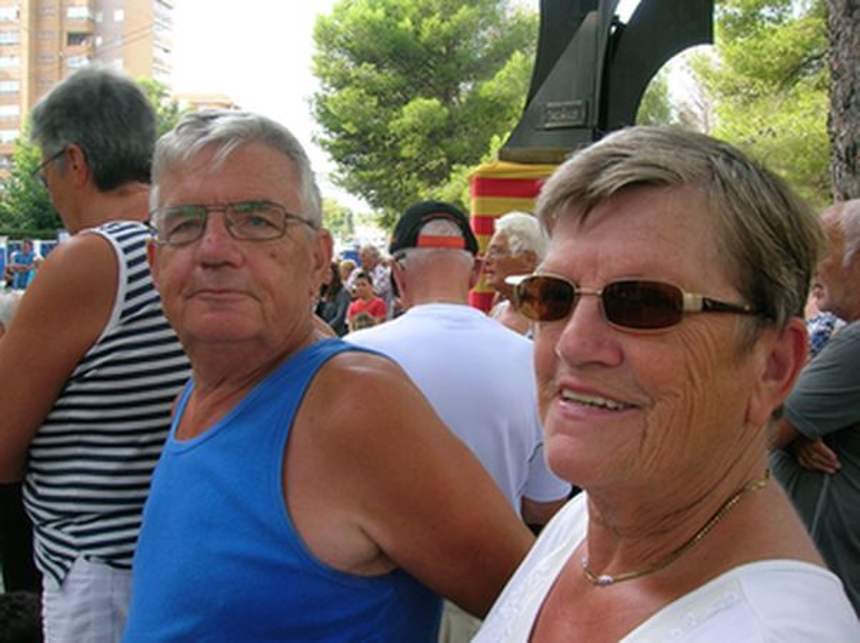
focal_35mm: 34
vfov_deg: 41.7
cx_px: 430
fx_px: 844
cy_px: 322
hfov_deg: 54.0
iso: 50
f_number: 4.9
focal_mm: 5.7
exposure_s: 1/59
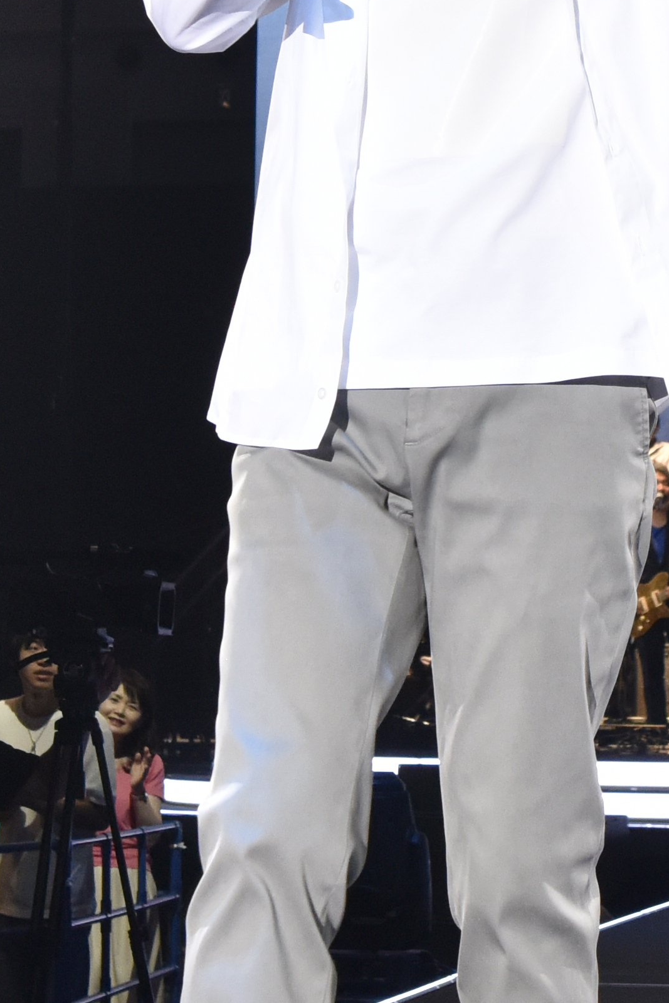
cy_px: 237
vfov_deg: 14.8
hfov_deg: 9.9
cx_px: 530
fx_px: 3847
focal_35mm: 138
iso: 1600
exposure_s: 1/250
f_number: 5.6
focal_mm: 30
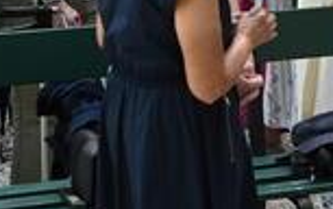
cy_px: -106
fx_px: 2081
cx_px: 768
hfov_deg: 8.5
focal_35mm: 229
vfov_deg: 5.7
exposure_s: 1/200
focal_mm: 43
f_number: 8
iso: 500
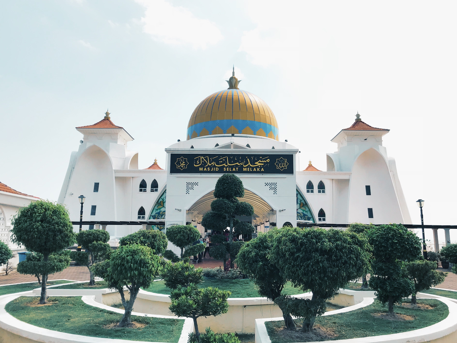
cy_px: 168
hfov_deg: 60.0
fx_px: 396
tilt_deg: +9.5
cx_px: 233
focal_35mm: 30
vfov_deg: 46.8
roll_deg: -0.1
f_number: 1.8
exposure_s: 1/3546
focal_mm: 3.99
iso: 20
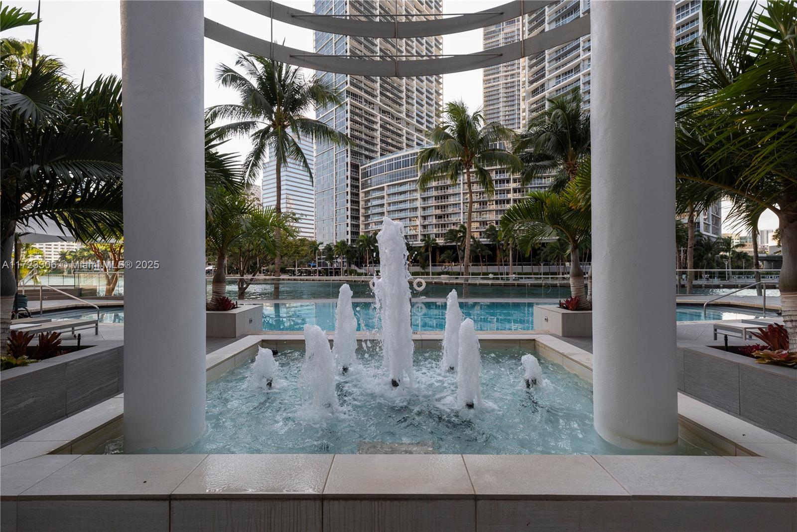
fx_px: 332
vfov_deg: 77.3
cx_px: 398
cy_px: 266
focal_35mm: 15
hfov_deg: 100.4
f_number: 6.3
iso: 320
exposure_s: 1/400
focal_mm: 15
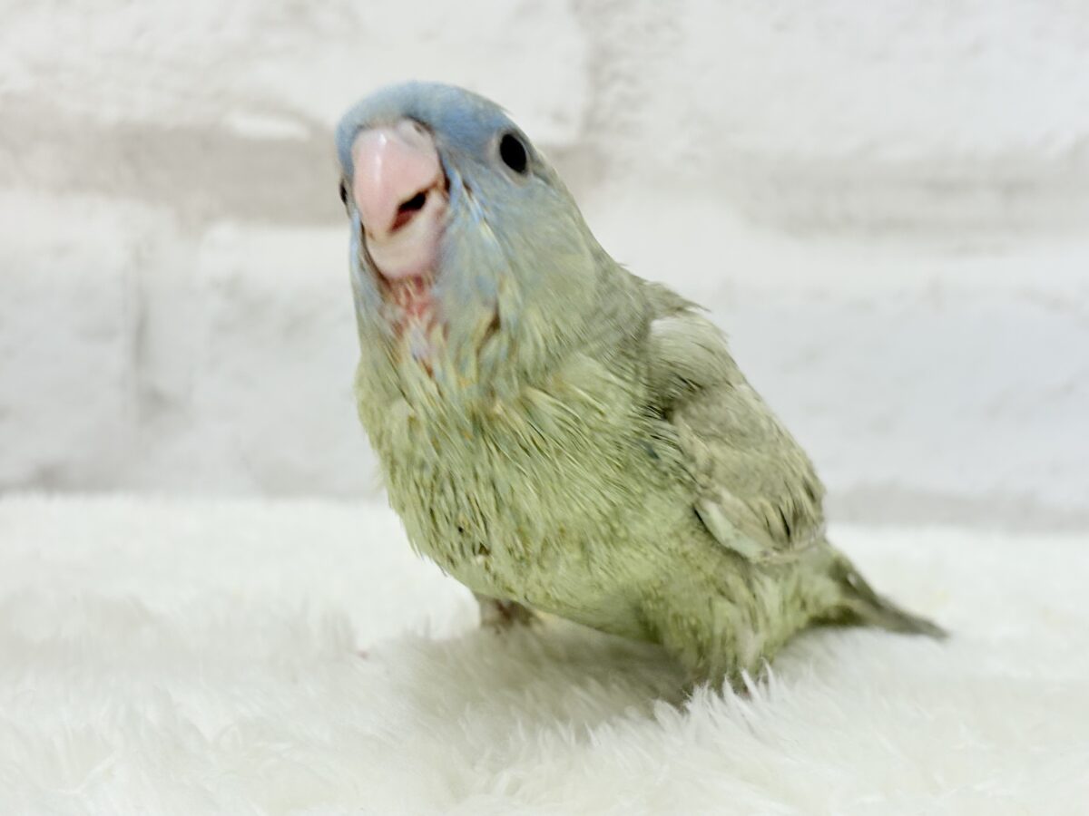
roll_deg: -2.0
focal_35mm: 52
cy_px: 408
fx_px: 1636
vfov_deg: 28.0
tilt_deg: -6.5
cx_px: 544
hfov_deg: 36.8
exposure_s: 1/100
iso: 100
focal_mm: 5.96
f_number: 1.6
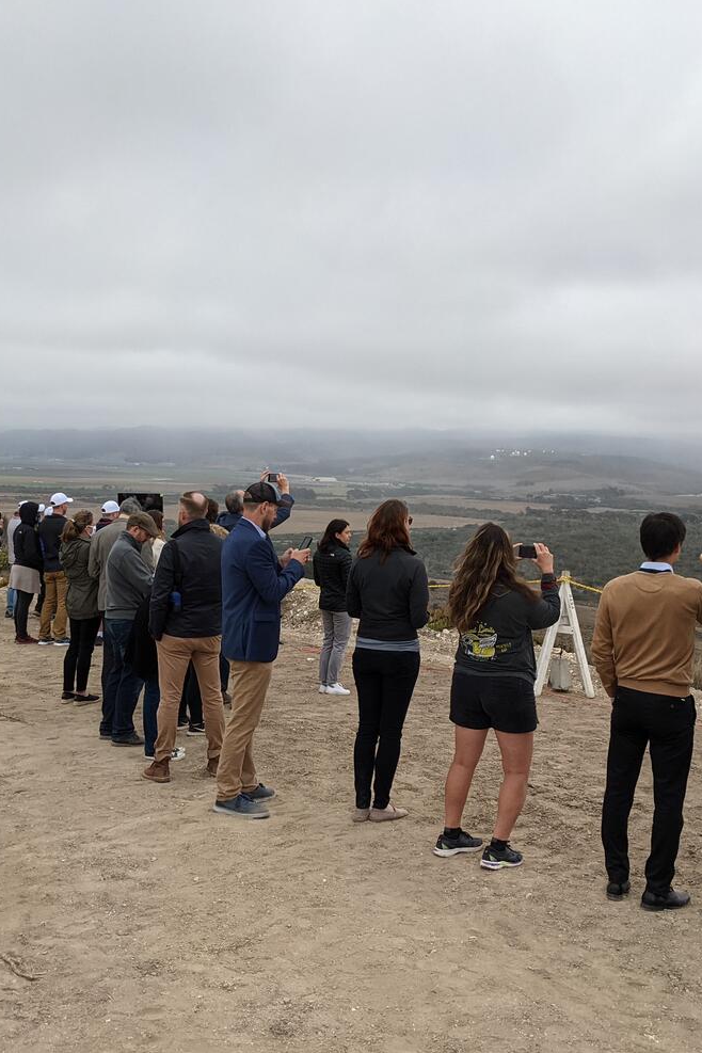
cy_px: 530
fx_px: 1111
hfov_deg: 35.0
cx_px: 290
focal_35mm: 38
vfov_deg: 50.7
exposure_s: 1/1675
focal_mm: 4.38
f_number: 1.73
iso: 76
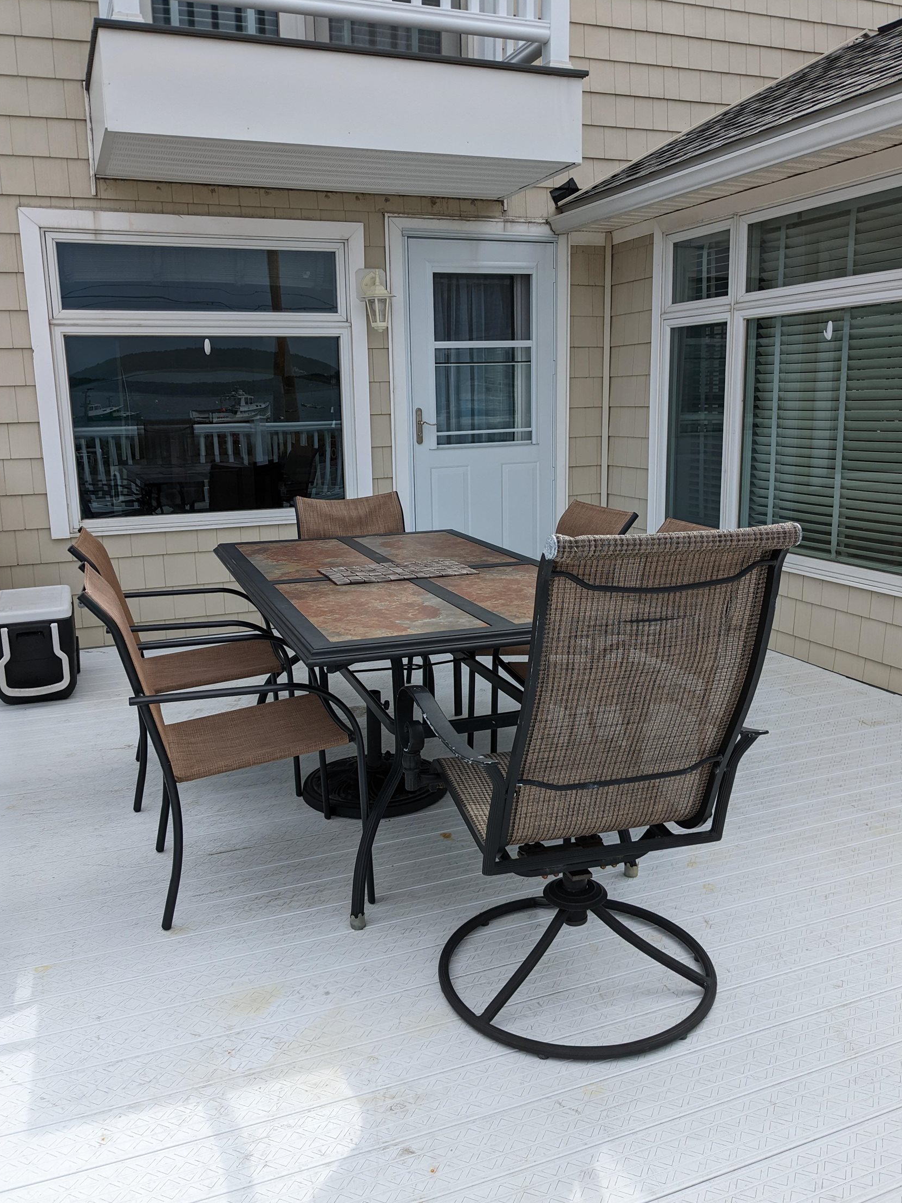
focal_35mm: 28
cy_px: 618
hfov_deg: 49.7
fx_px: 973
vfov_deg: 63.4
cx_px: 443
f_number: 1.73
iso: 60
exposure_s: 1/2924
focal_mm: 4.38
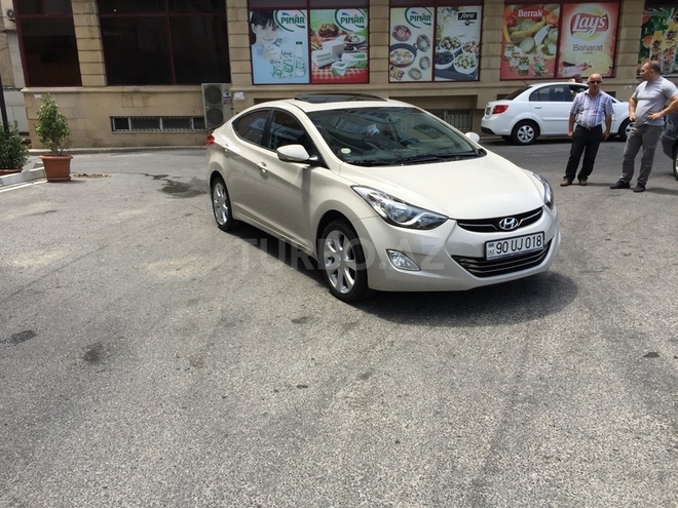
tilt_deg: -15.9
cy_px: 254
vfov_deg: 48.2
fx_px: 568
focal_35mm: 29
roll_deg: -0.5
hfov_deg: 61.7
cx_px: 339
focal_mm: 4.15
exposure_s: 1/1236
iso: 32
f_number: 2.2
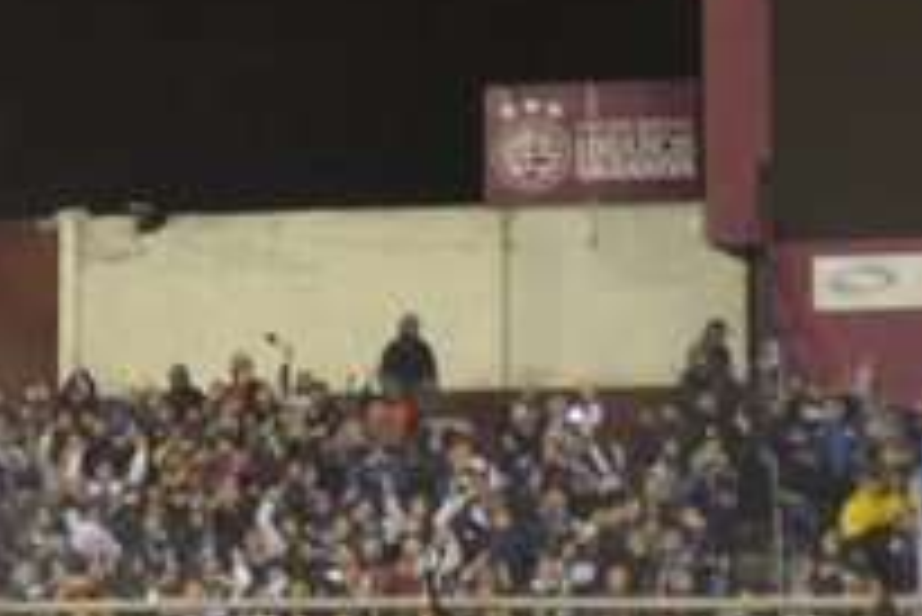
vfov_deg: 8.6
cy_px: 778
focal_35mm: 158
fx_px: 4049
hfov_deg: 11.6
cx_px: -940
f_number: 2.8
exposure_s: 1/125
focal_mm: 24
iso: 1600
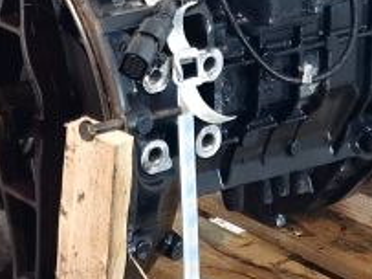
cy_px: 112
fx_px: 730
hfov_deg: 28.5
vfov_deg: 21.6
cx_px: 222
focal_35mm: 68
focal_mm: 6.4
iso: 100
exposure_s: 1/50
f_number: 1.8
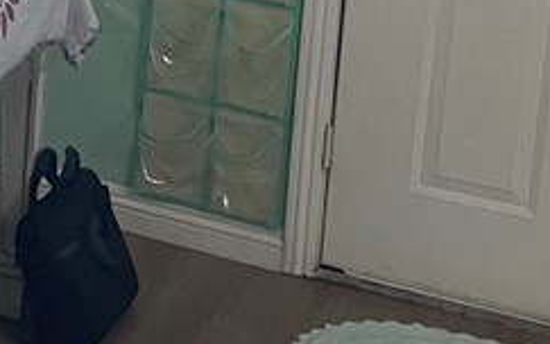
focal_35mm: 116
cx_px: -441
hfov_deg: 15.4
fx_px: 1739
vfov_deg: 10.8
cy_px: -192
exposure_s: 1/60
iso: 160
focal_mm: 4.2
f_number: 1.6
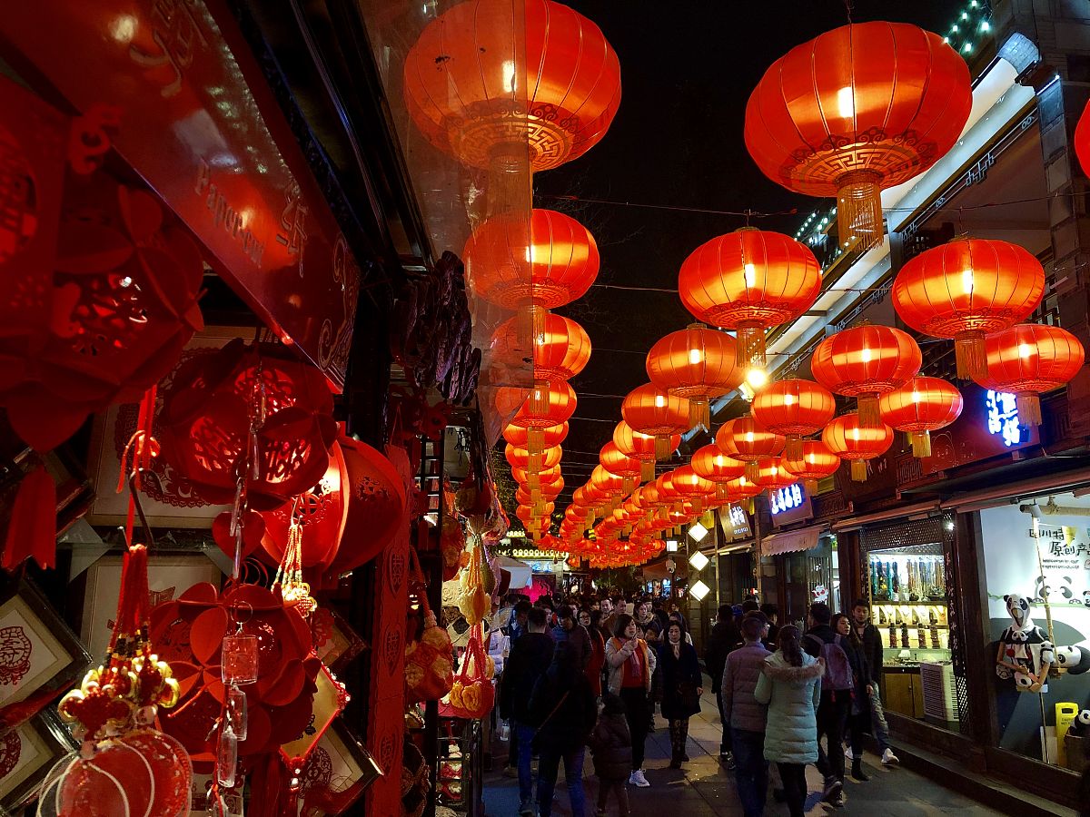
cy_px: 408
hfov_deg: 63.4
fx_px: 882
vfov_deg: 49.7
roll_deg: -1.0
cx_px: 545
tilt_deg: +11.7
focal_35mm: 28
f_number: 1.8
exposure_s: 1/20
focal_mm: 4
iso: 40
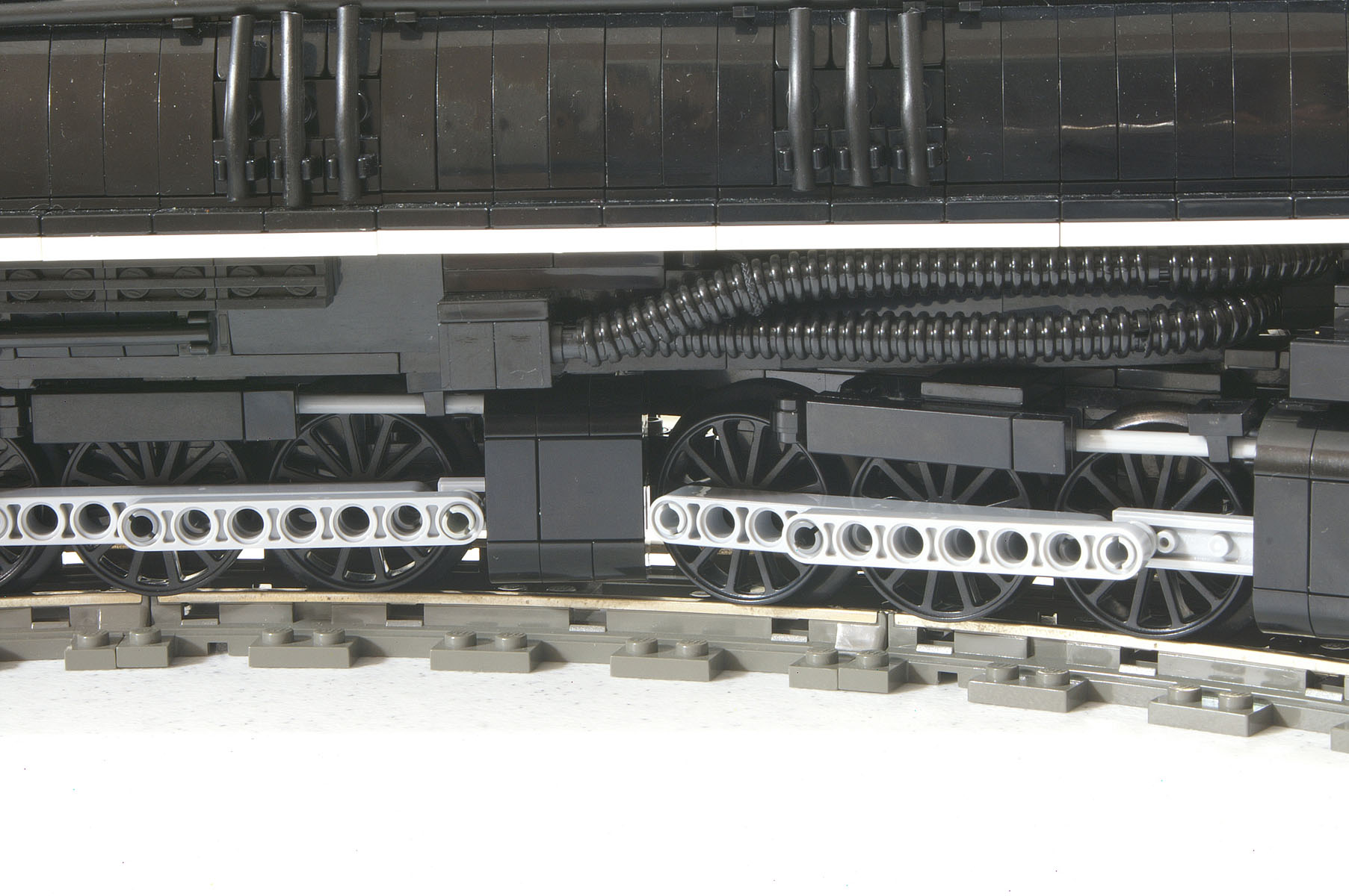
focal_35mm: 105
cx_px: 674
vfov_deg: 13.0
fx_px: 3931
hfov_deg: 19.5
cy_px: 448
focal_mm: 70
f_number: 32
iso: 100
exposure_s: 20
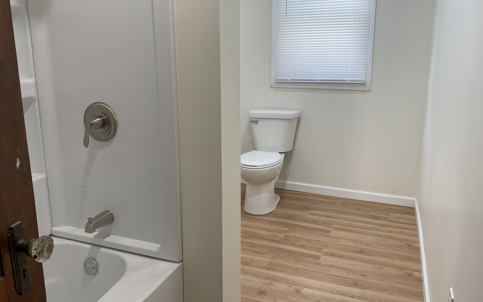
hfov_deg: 62.9
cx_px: 239
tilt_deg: -13.0
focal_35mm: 30
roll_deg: -0.1
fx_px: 395
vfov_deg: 41.8
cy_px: 146
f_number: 1.8
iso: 64
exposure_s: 1/120
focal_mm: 4.25
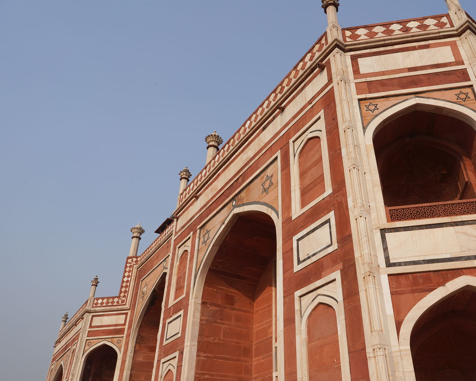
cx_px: 294
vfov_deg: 50.0
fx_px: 409
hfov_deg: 59.8
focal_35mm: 29
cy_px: 197
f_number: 16
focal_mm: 24
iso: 100
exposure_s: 1/100
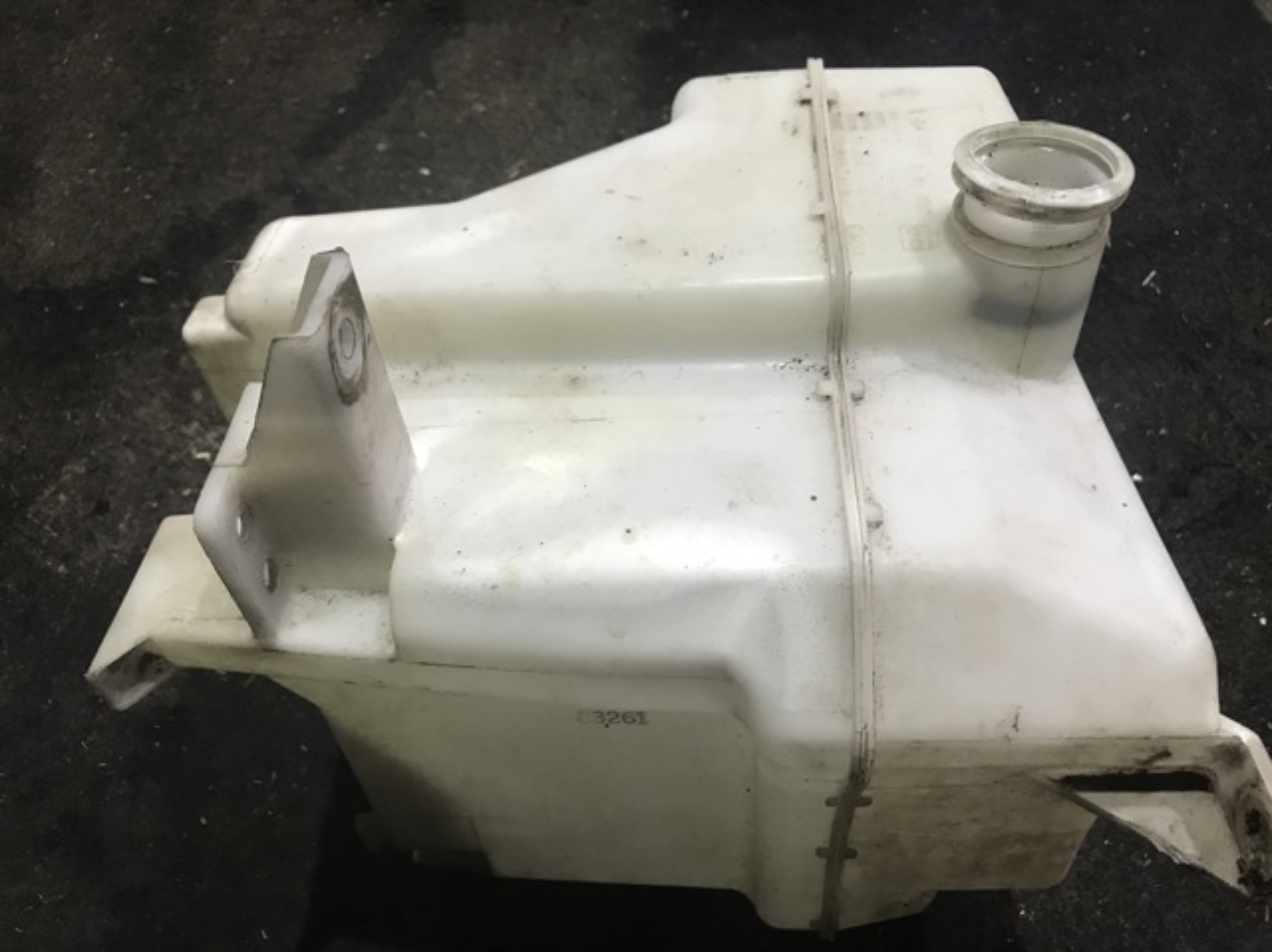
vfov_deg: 49.7
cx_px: 636
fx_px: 1028
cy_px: 476
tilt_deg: -66.9
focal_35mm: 28
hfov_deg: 63.5
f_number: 1.8
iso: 64
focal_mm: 3.99
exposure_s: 1/17
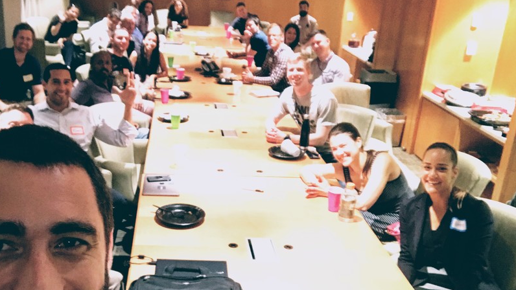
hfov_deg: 48.1
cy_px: 165
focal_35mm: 42
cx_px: 209
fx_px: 575
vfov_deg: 28.3
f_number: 2.2
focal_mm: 2.87
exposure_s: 1/20
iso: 400
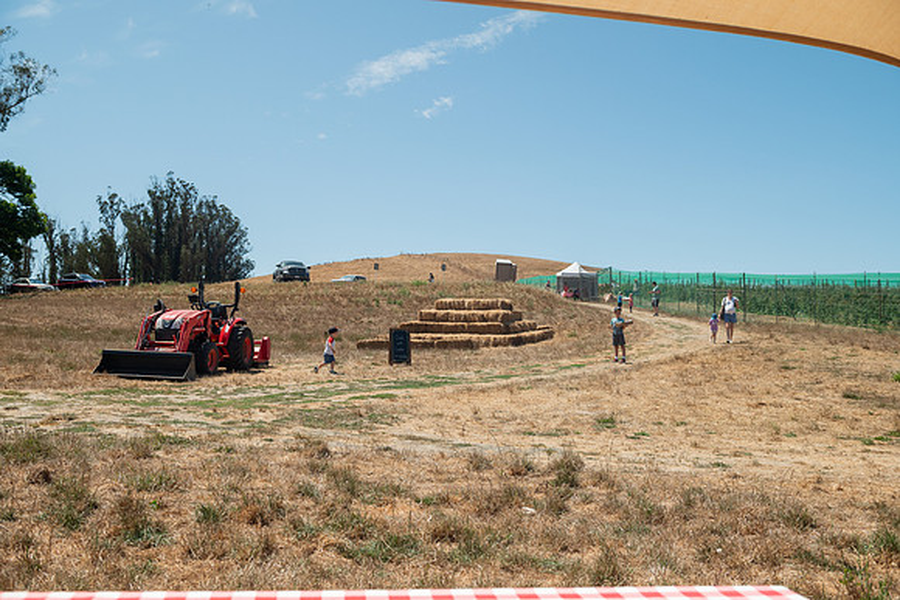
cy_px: 300
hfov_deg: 54.4
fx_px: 875
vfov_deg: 37.9
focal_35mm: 35
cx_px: 450
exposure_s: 1/6400
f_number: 4.5
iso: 500
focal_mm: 35
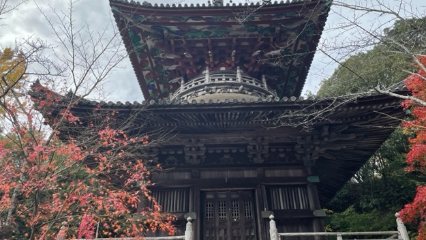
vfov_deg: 40.2
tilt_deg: +31.1
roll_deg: +2.3
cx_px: 215
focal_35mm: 29
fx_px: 328
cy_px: 109
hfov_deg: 66.0
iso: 32
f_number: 1.6
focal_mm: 4.2
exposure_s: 1/2506
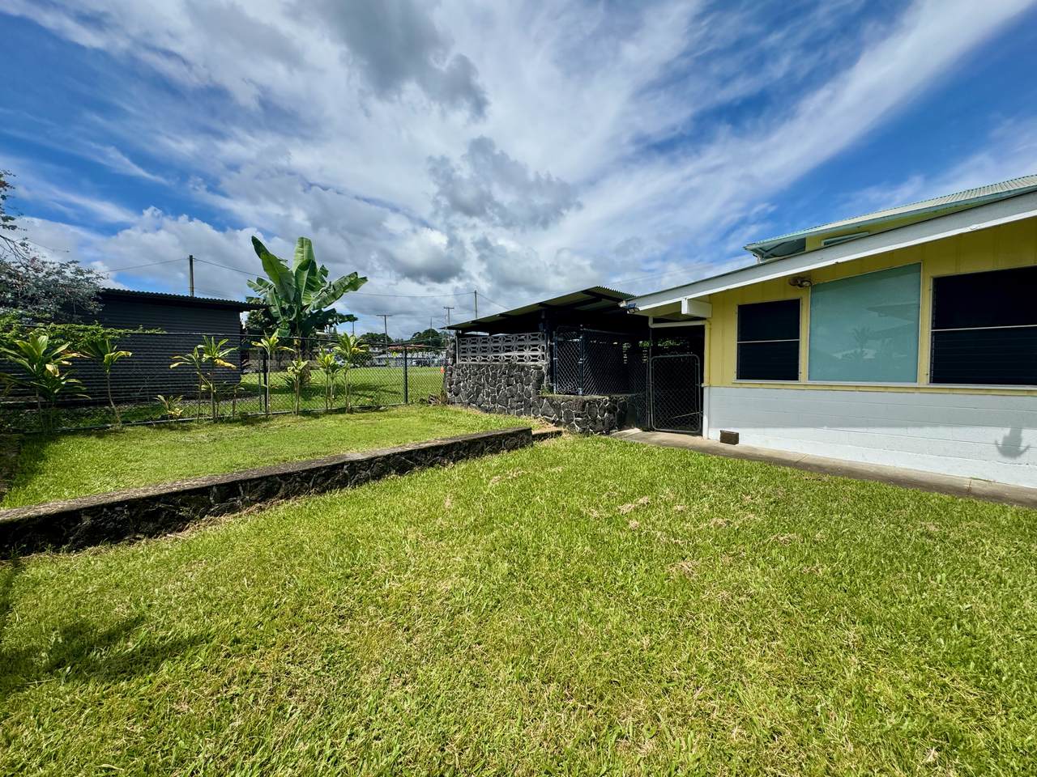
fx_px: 419
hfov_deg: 102.1
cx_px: 518
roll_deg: -1.1
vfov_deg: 85.7
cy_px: 388
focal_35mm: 14
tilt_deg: -3.4
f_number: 2.2
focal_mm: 2.22
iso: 50
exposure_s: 1/2674
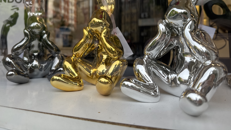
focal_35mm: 27
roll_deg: +0.3
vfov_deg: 42.2
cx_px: 114
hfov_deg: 69.9
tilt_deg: +2.6
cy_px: 41
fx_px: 165
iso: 80
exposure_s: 1/522
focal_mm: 6.76
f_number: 1.78
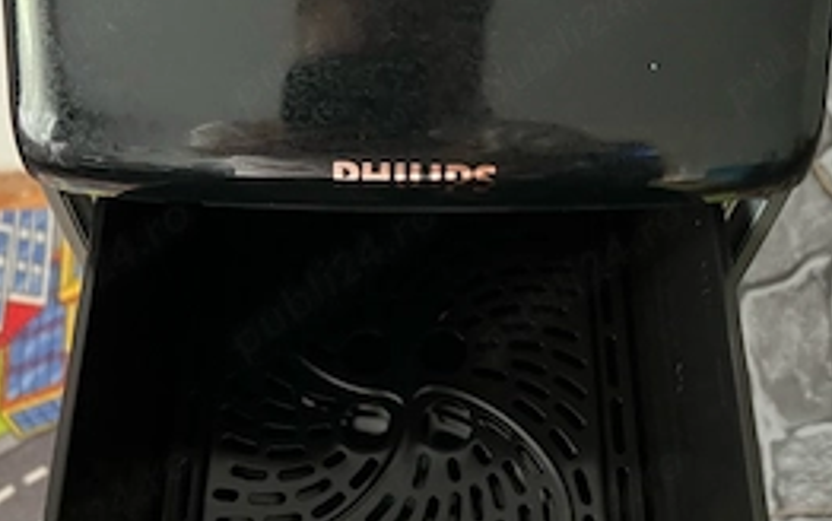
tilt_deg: -61.1
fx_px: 953
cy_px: 318
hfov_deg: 47.2
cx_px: 397
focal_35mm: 42
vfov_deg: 30.5
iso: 800
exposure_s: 1/30
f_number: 1.5
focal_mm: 5.7
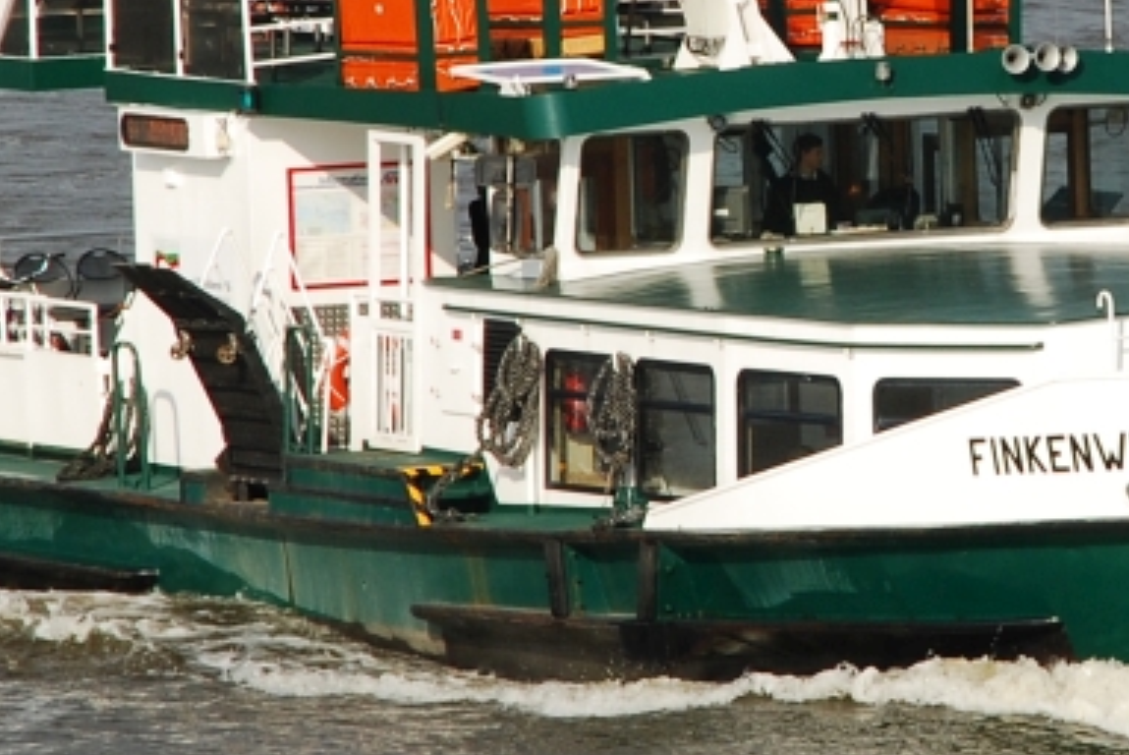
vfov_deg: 2.5
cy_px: -125
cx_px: 772
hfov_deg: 3.8
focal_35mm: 541
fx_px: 16989
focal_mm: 135
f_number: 10
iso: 140
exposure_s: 1/250
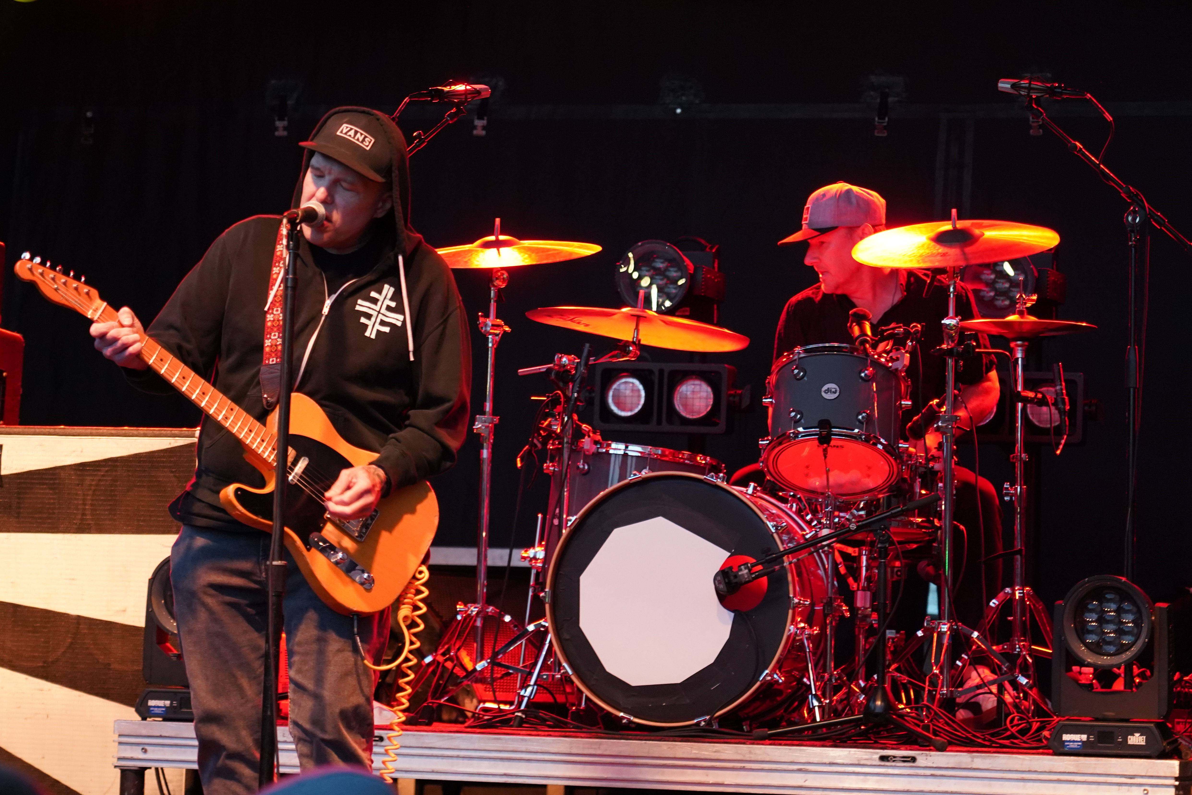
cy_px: 333
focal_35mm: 127
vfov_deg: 10.8
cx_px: 494
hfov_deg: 16.1
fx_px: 4205
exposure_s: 1/160
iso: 5000
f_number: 4
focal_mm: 105
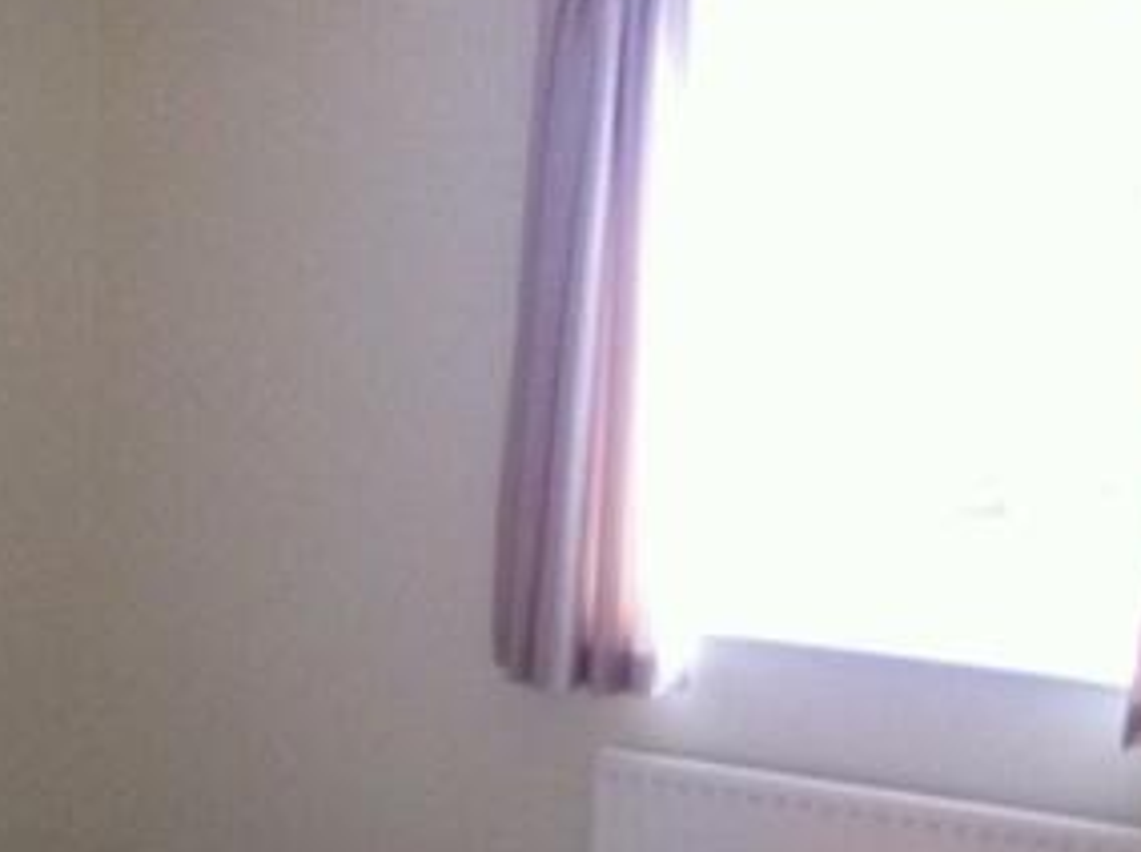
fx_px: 2369
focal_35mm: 72
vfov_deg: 20.1
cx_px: 830
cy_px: 709
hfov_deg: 26.8
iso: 320
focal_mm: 3.85
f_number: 2.8
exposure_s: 1/15
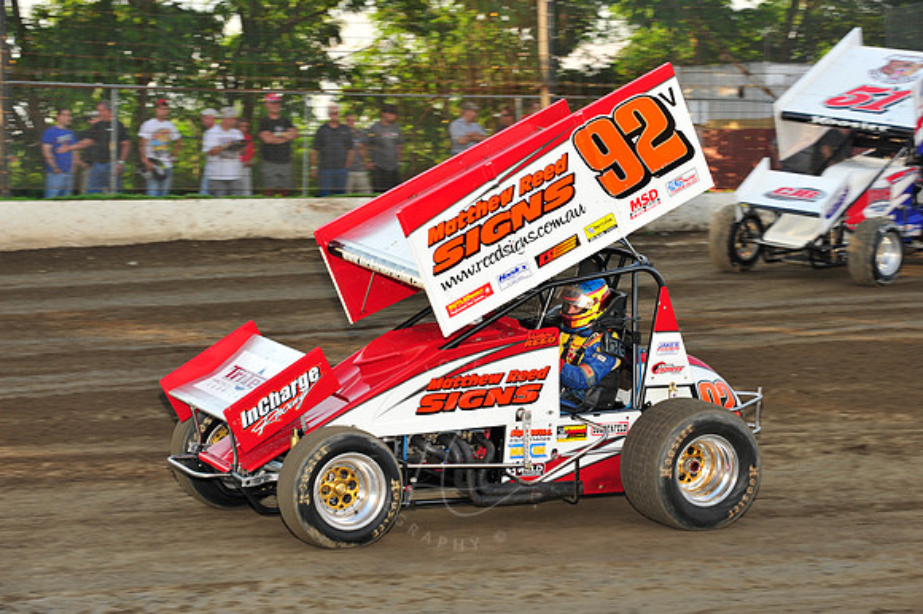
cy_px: 307
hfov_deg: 18.3
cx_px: 462
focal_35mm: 112
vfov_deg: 12.2
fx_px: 2870
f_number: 8
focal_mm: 112
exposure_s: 1/320
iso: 640
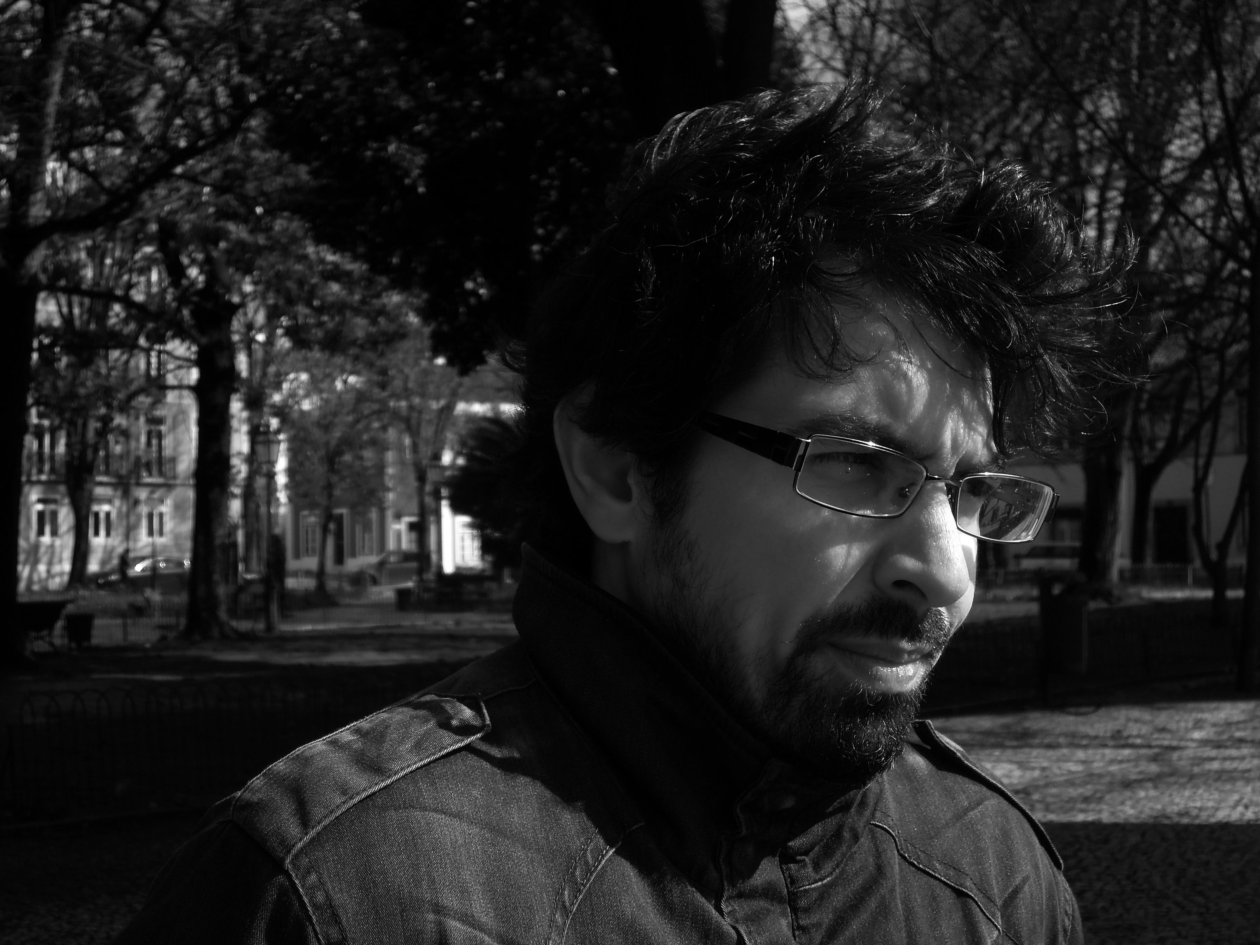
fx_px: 2002
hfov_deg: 34.9
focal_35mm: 55
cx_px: 630
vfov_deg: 26.6
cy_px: 472
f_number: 3.5
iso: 160
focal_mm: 9.9
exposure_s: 1/1600
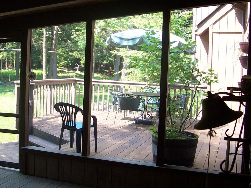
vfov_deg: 31.4
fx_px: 333
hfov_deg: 41.1
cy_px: 77
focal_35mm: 46
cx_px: 100
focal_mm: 5.6
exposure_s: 1/90
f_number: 2.8
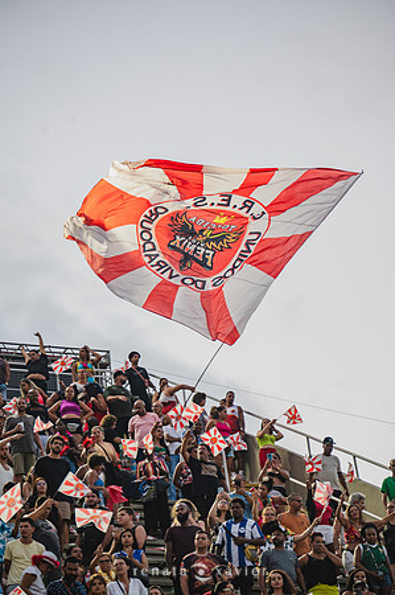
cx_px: 198
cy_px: 298
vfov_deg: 14.2
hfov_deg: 9.4
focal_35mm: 145
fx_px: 2392
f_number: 5
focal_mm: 145
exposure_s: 1/250
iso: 800
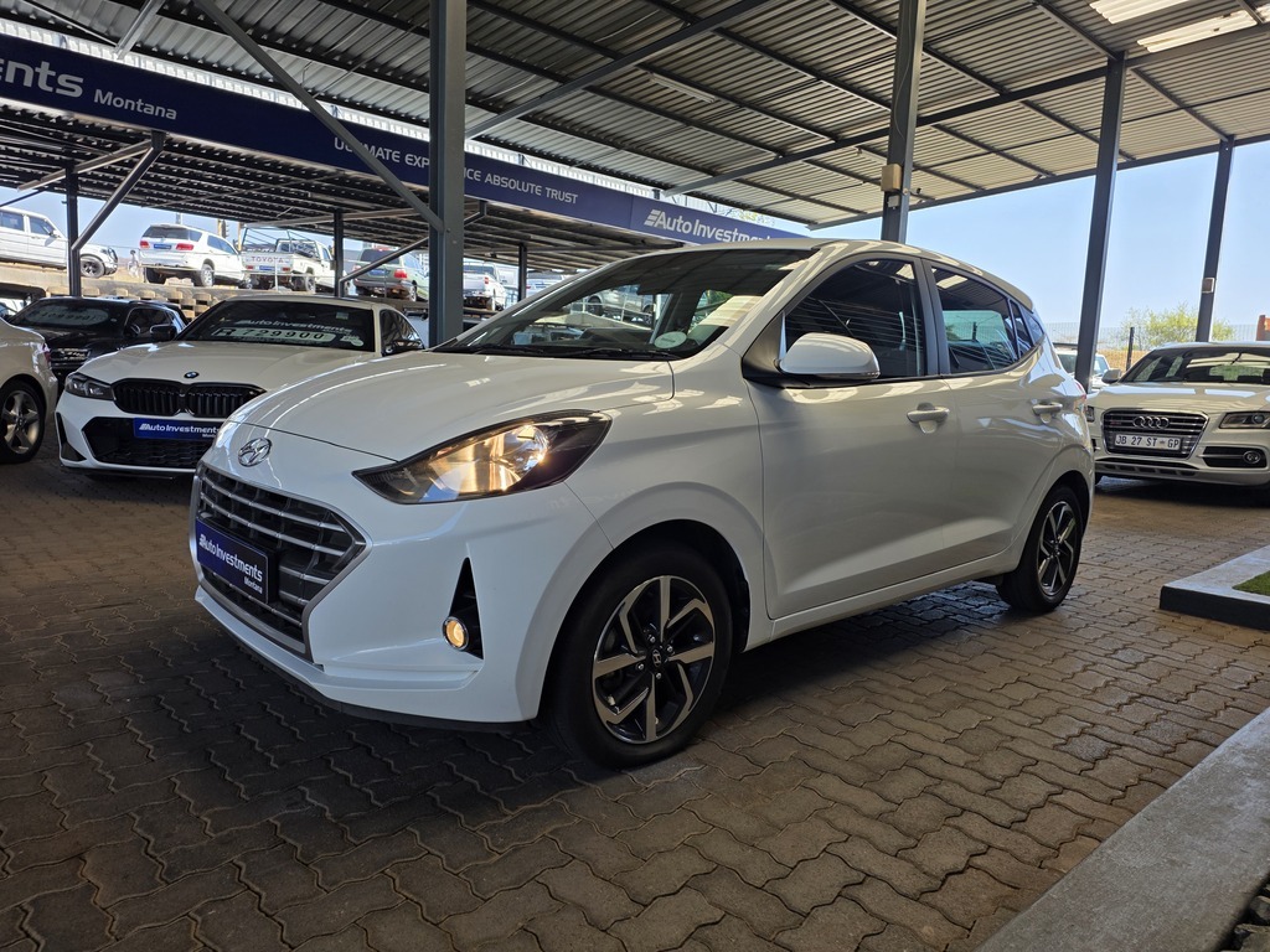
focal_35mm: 23
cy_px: 476
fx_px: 844
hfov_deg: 73.9
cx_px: 635
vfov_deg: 58.9
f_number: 1.7
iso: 80
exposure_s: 1/1732
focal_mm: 6.25
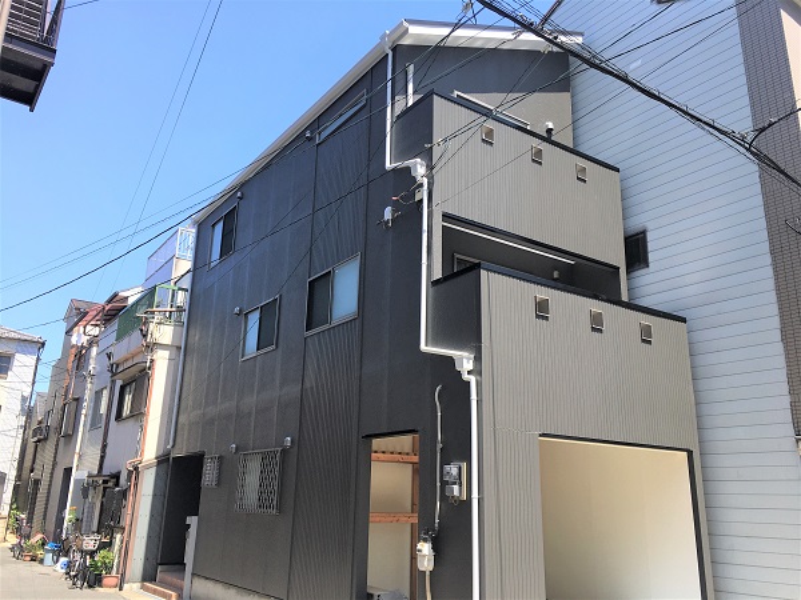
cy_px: 300
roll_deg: -0.7
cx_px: 400
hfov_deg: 61.7
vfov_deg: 48.2
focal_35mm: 29
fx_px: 671
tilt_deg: +15.5
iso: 25
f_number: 2.2
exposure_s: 1/718
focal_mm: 4.15
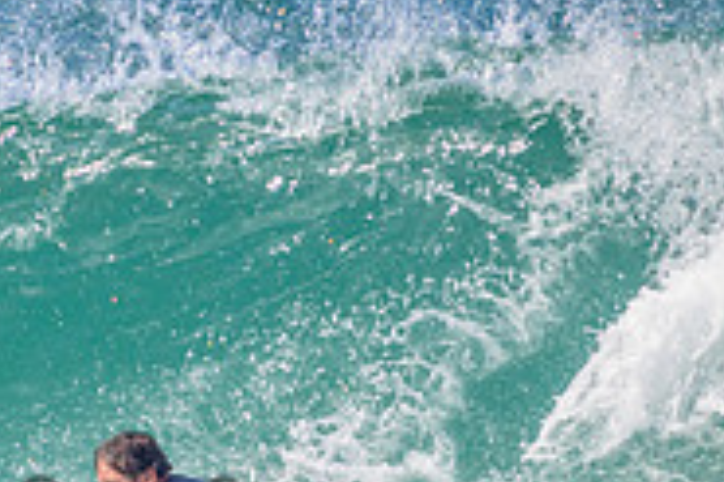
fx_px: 50373
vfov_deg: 0.5
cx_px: 180
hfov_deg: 0.8
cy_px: 504
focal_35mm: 2507
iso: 800
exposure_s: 1/1600
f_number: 11
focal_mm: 800
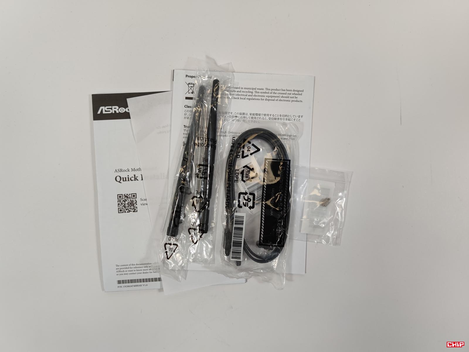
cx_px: 234
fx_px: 339
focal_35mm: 25
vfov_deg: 54.9
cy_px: 176
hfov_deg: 69.4
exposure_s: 1/100
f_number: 1.85
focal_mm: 6.78
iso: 61
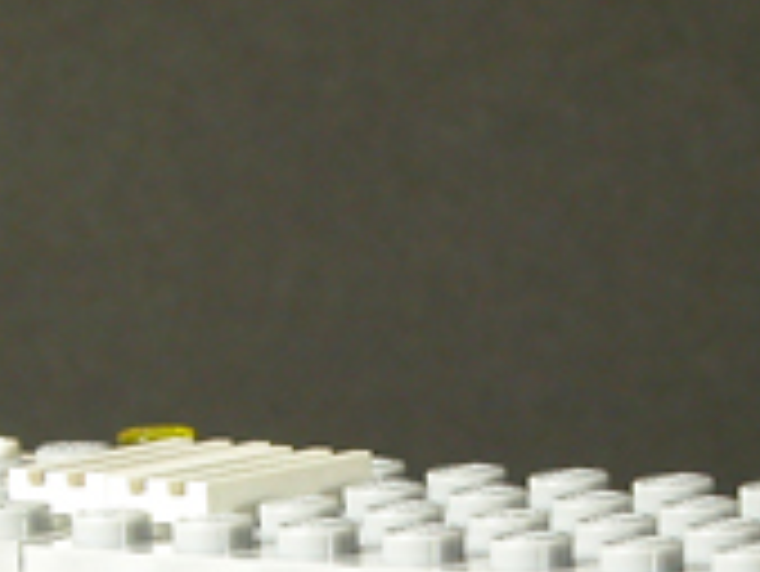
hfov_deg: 4.9
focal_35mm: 405
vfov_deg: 3.6
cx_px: 351
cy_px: 1054
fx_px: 8898
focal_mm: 27.3
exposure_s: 1/8
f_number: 5.8
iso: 100
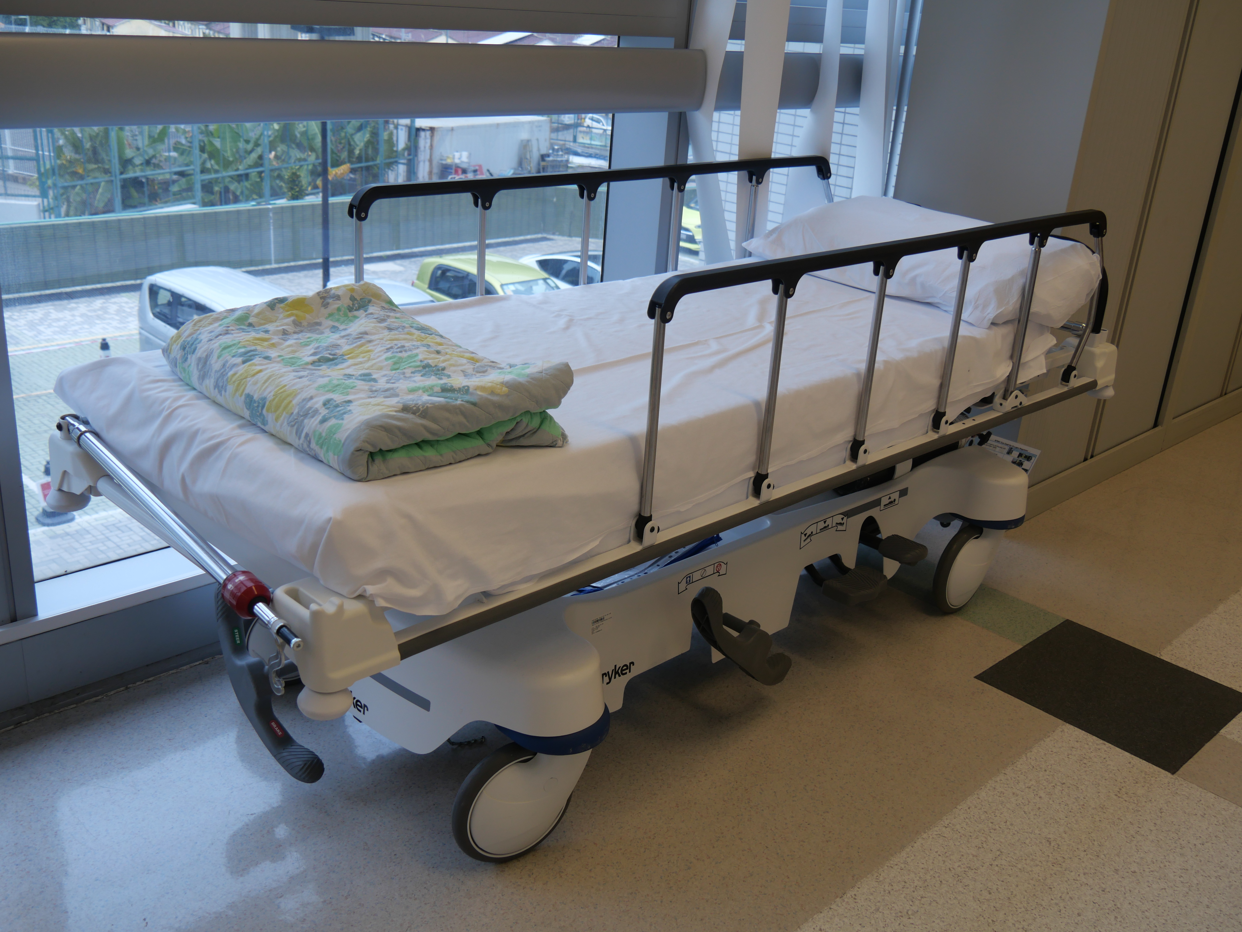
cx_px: 621
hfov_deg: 54.0
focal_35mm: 34
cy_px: 466
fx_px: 1220
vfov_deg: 41.8
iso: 200
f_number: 3.7
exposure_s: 1/125
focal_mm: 17
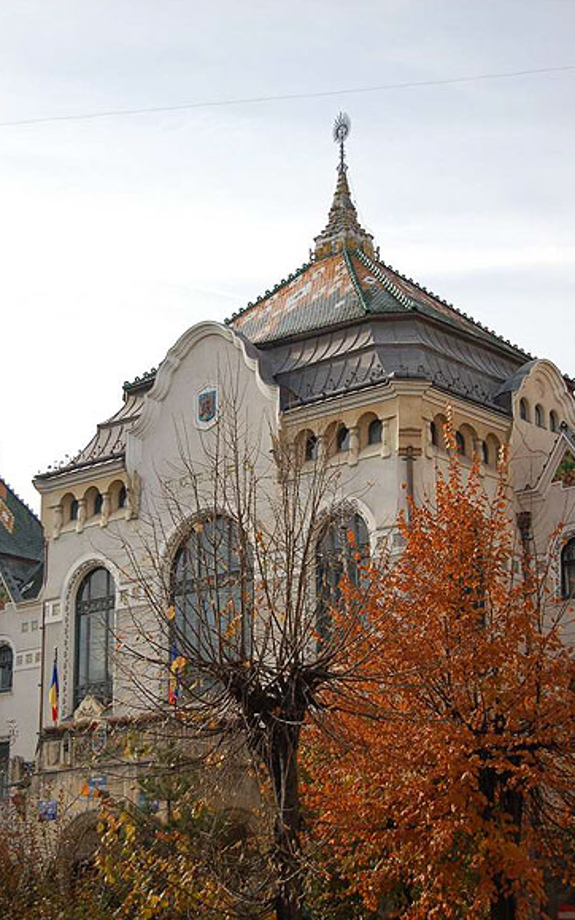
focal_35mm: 65
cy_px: 457
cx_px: 275
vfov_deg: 31.5
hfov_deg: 20.0
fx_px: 1629
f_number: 5.3
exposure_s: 1/1000
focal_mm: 42
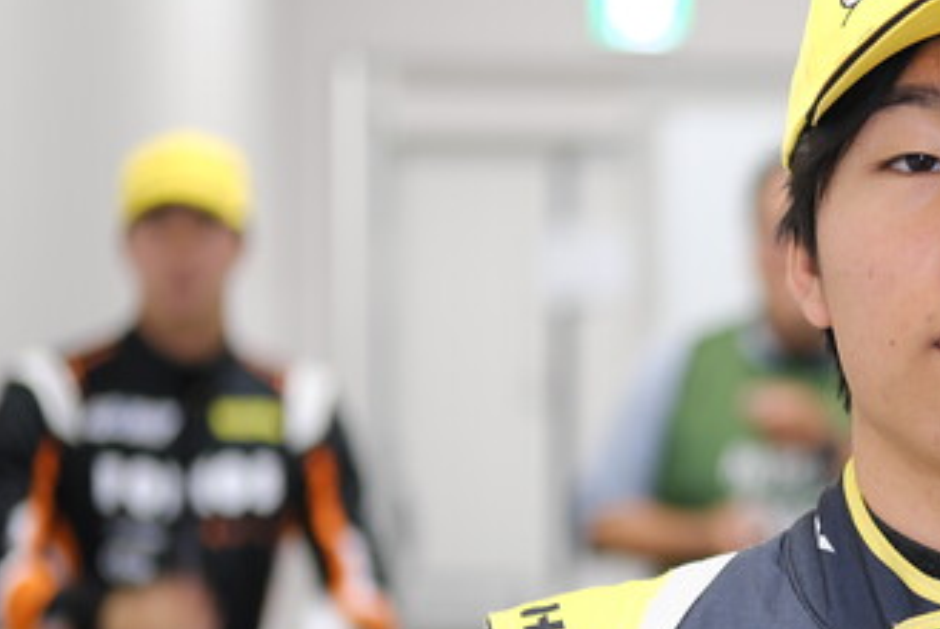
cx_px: 1000
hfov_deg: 12.3
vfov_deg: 8.4
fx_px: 4286
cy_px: 486
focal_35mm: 164
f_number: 2
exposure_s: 1/60
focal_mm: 50
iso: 160
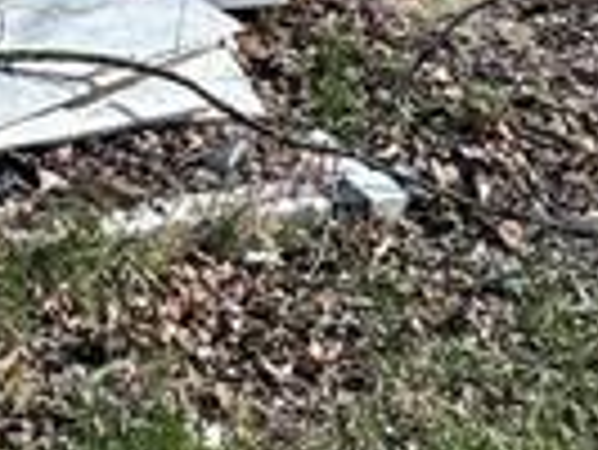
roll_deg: +0.2
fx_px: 1867
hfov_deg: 17.6
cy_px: -500
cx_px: -49
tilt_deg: -3.2
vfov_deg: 12.0
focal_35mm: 108
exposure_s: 1/1143
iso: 50
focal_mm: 2.22
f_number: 2.2
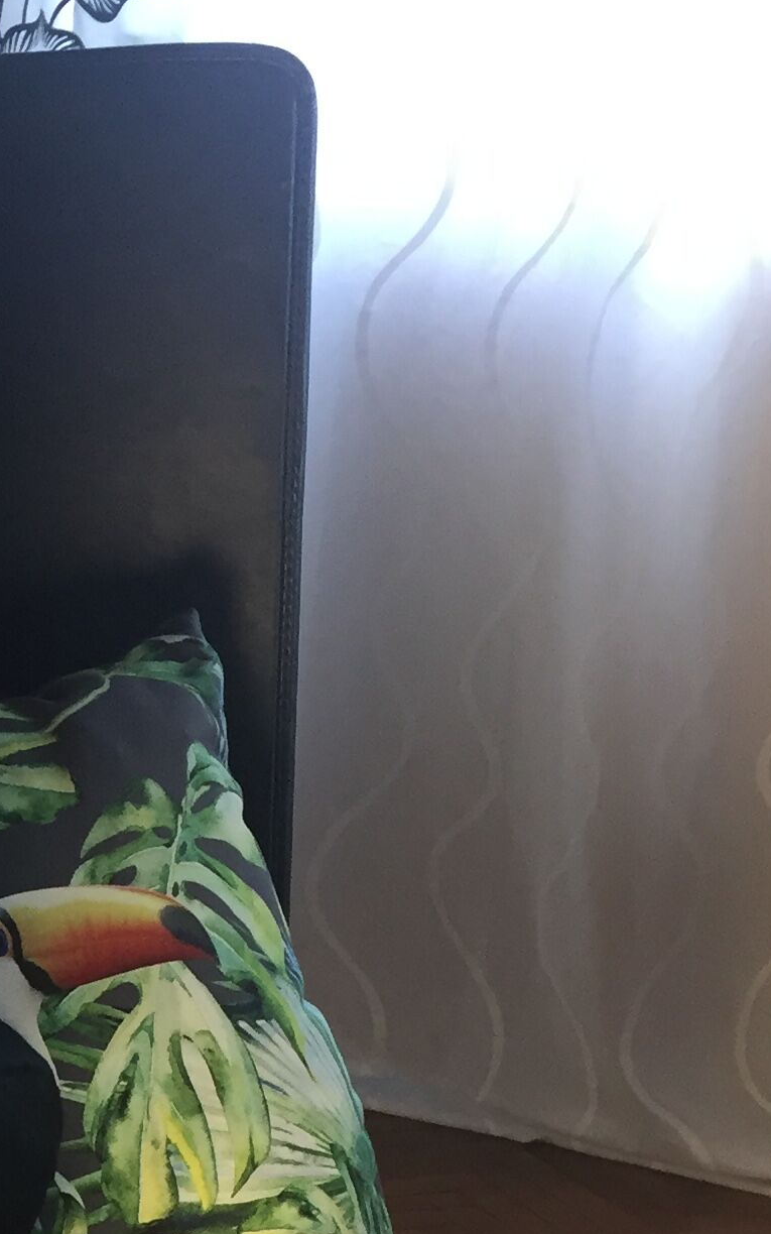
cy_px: 1343
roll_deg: -0.1
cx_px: -272
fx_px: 2757
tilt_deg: -24.5
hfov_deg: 15.1
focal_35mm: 82
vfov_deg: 23.7
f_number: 2.2
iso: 50
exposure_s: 1/33
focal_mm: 4.15
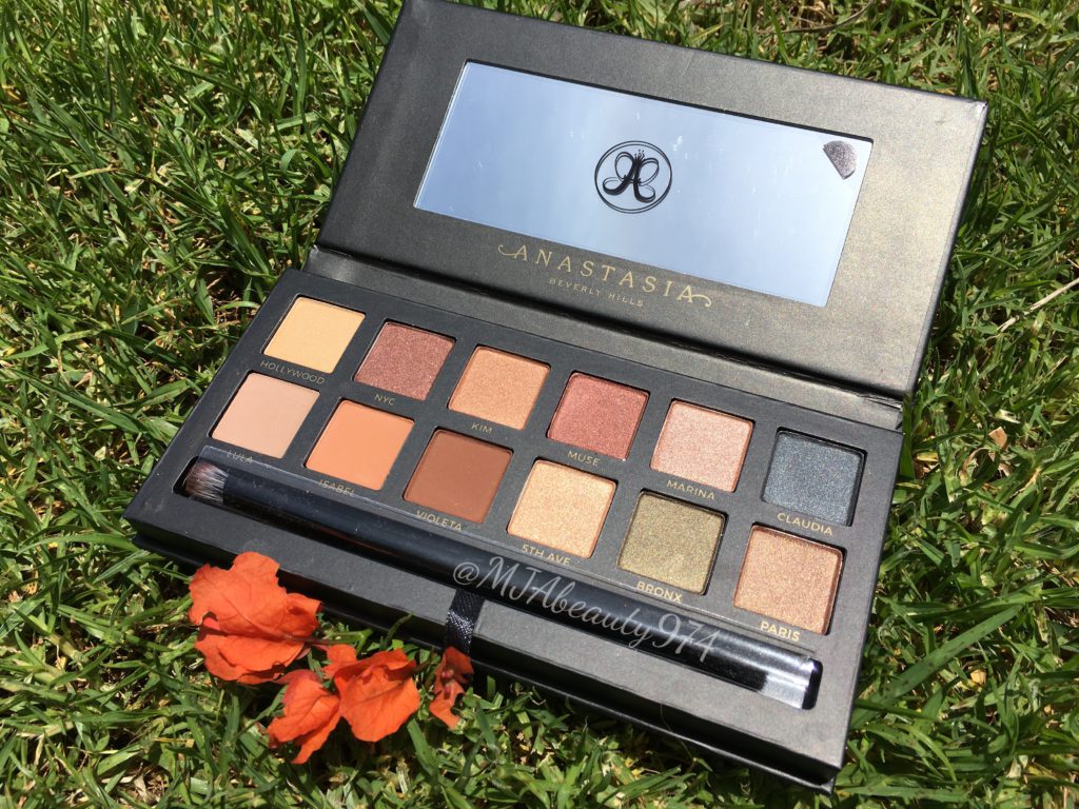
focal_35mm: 29
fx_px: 904
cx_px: 540
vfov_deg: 48.2
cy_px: 404
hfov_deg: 61.7
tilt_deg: -59.2
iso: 25
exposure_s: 1/2262
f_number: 2.2
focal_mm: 4.15
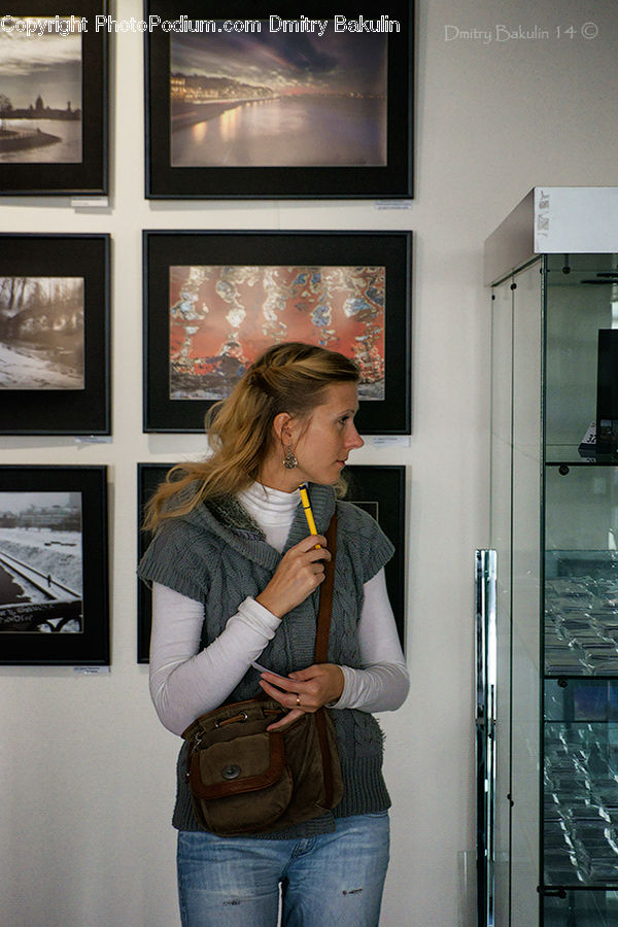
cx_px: 309
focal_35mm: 75
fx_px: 1931
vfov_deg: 27.0
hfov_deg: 18.2
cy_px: 464
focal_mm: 50
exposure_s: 1/80
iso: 1000
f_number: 5.6
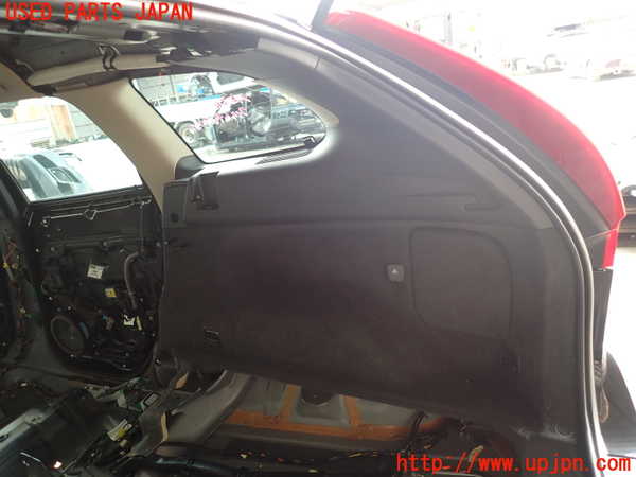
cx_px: 318
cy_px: 238
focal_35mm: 25
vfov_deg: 54.9
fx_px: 459
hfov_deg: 69.4
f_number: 2
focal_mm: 4.5
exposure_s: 1/50
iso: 200
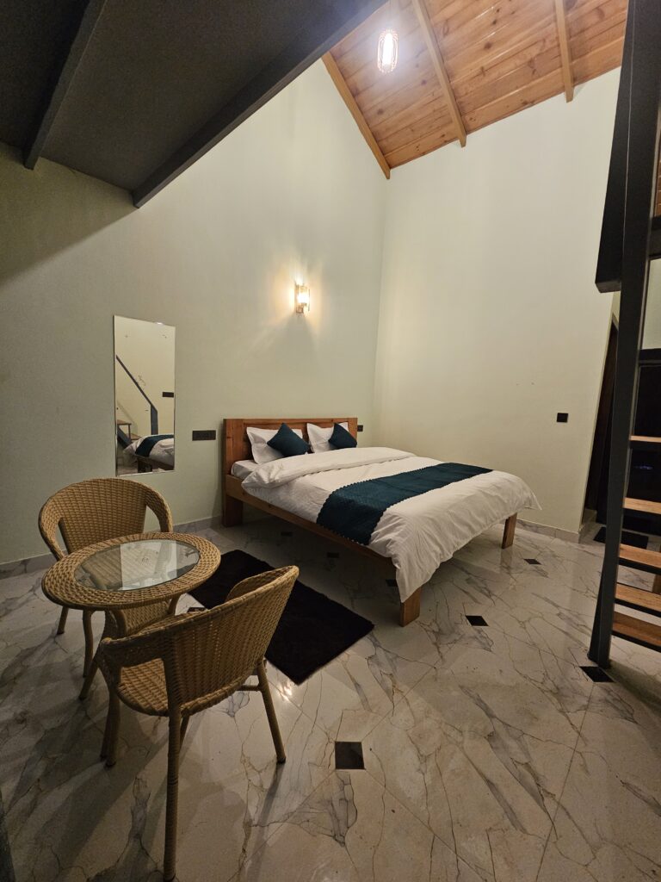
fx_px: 331
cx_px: 330
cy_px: 441
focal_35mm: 13
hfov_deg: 89.9
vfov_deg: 106.2
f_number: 2.2
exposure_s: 1/33.3
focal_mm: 2.2
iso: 500
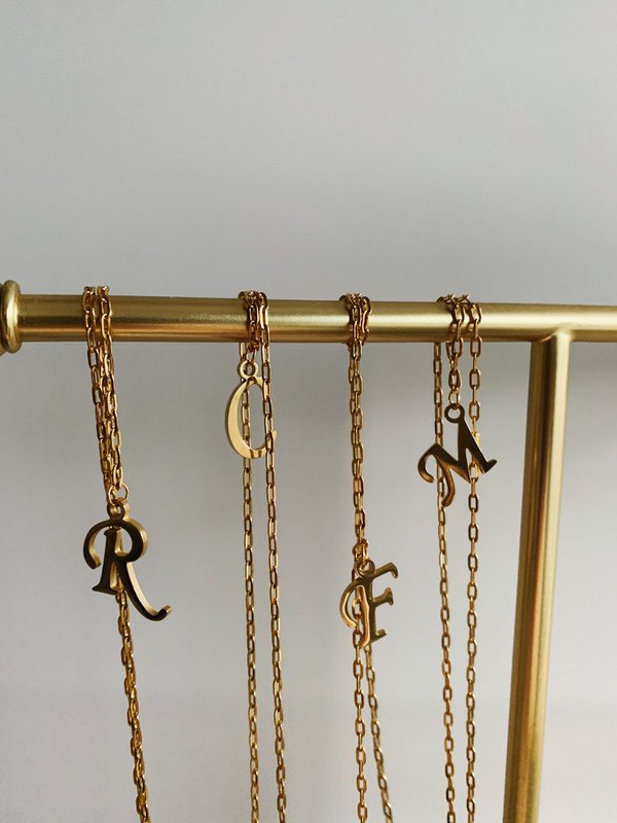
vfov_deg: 67.3
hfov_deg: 53.1
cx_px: 308
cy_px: 412
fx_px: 618
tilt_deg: -9.6
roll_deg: +2.3
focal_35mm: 26
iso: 320
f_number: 1.8
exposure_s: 1/60
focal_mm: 4.25
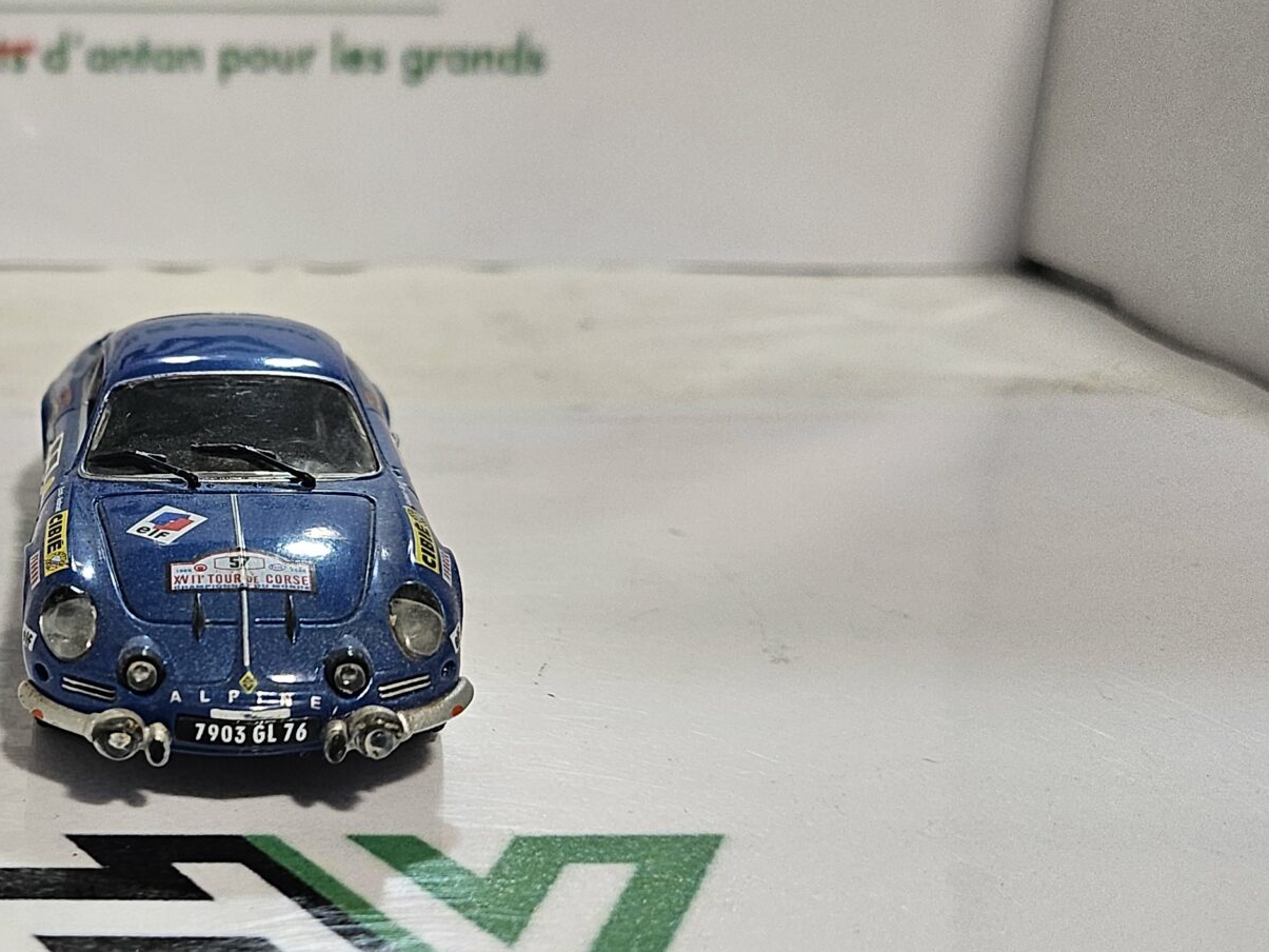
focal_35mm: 51
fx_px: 1870
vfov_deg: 28.6
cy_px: 450
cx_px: 43
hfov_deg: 34.6
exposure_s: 1/100
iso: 125
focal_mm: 5
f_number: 1.8
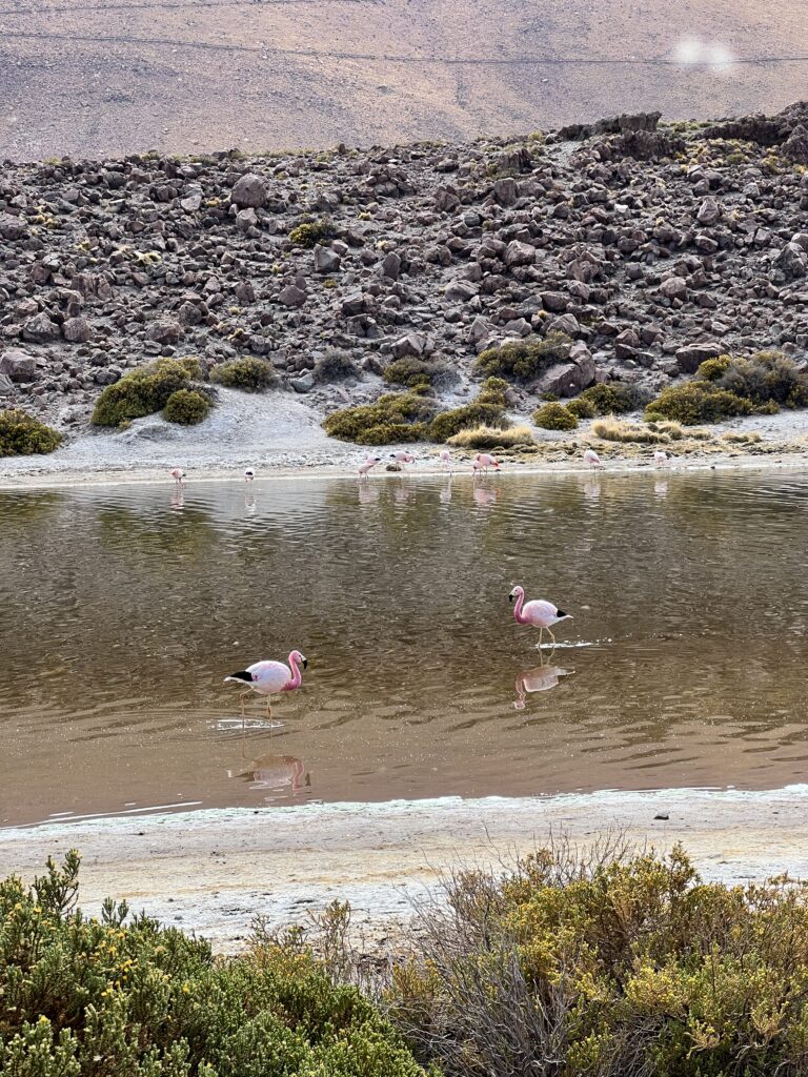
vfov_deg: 25.3
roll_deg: +1.7
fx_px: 2396
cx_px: 404
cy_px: 538
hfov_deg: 19.1
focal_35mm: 77
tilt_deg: -3.3
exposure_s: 1/249
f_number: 2.8
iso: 32
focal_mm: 9
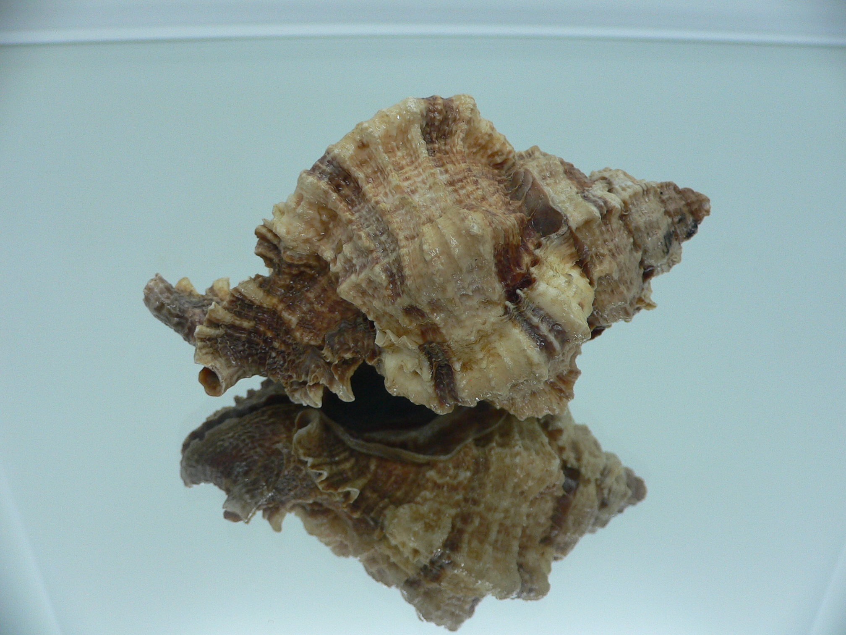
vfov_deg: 40.7
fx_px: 855
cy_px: 318
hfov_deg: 52.6
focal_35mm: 35
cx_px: 423
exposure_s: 1/60
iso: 100
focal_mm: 4.6
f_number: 2.8
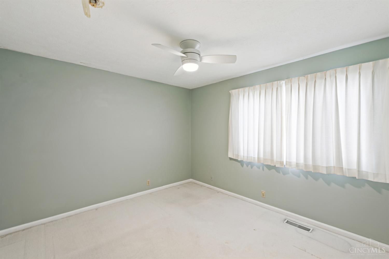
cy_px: 130
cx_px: 194
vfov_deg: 77.3
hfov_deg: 100.4
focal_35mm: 15
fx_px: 162
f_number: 8
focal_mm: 15
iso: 100
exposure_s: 1.3
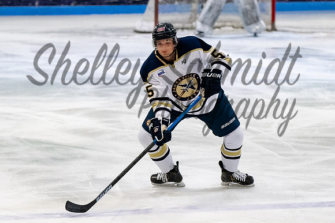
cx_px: 182
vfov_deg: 4.9
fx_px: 2631
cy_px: 73
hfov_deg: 7.3
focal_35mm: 283
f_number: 3.2
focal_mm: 130
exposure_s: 1/800
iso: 2000
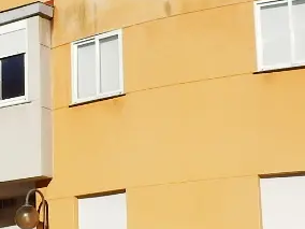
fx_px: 952
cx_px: 0
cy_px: 144
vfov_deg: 13.7
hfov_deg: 17.8
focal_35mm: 108
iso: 80
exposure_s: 1/250
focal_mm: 4.2
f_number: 7.9
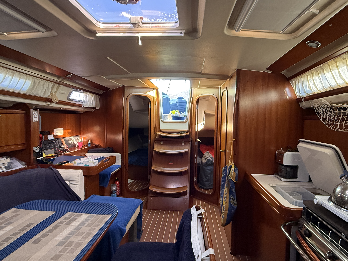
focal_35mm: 19
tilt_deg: -2.6
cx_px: 183
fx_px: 191
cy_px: 126
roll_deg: +0.3
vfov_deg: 68.7
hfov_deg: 84.6
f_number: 2.2
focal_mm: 2.22
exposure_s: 1/77
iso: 320
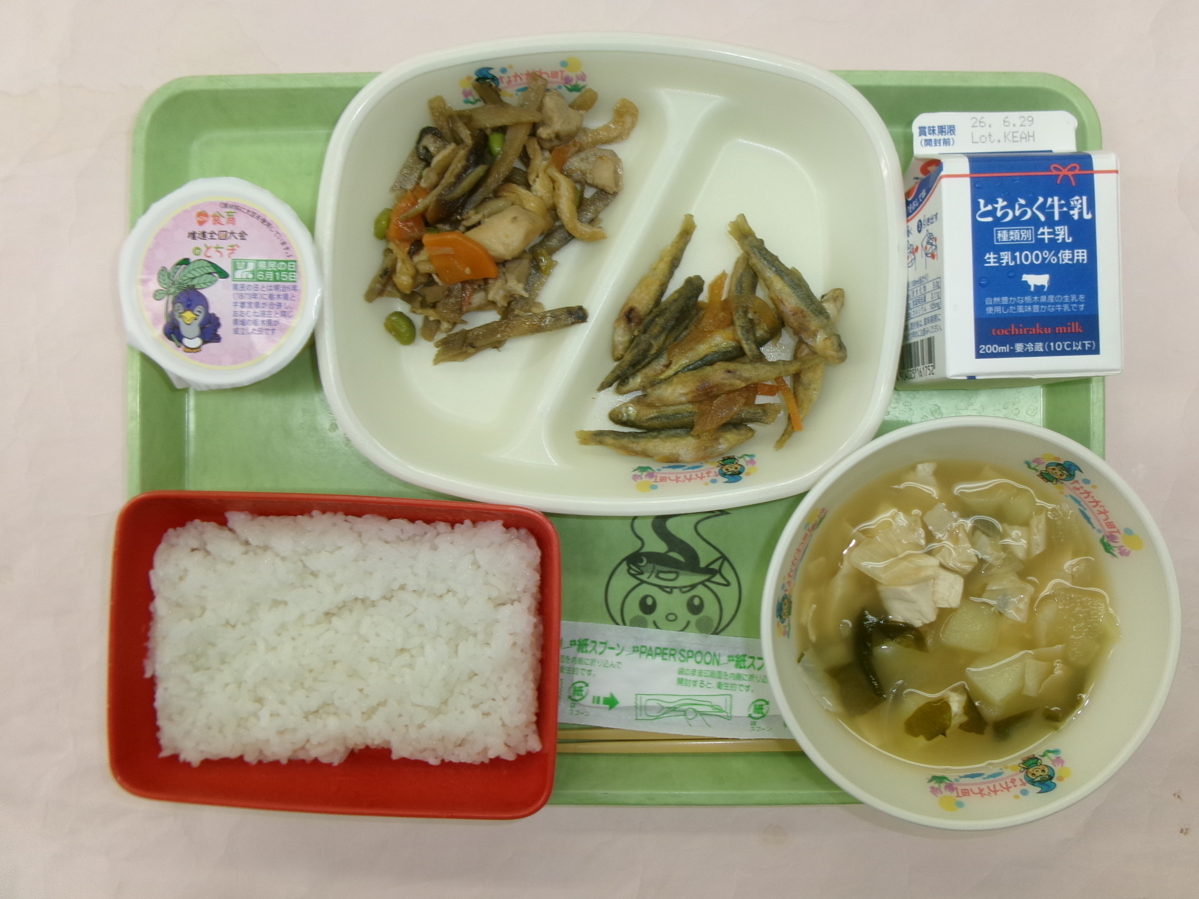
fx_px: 970
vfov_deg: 49.7
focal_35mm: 28
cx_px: 600
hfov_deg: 63.4
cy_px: 450
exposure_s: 1/38
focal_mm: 5.1
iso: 100
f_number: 3.9
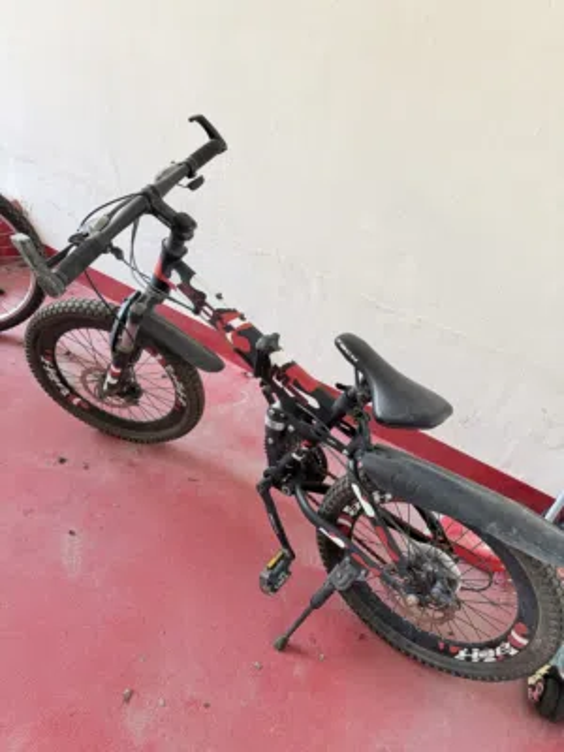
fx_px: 521
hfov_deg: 56.8
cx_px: 282
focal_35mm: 24
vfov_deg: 71.6
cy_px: 376
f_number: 1.78
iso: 200
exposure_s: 1/74
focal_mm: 6.76
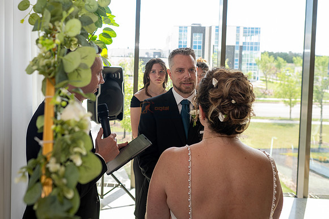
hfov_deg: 55.7
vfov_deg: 38.7
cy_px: 66
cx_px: 124
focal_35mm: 34
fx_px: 307
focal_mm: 24
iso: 200
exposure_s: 1/125
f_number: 3.5
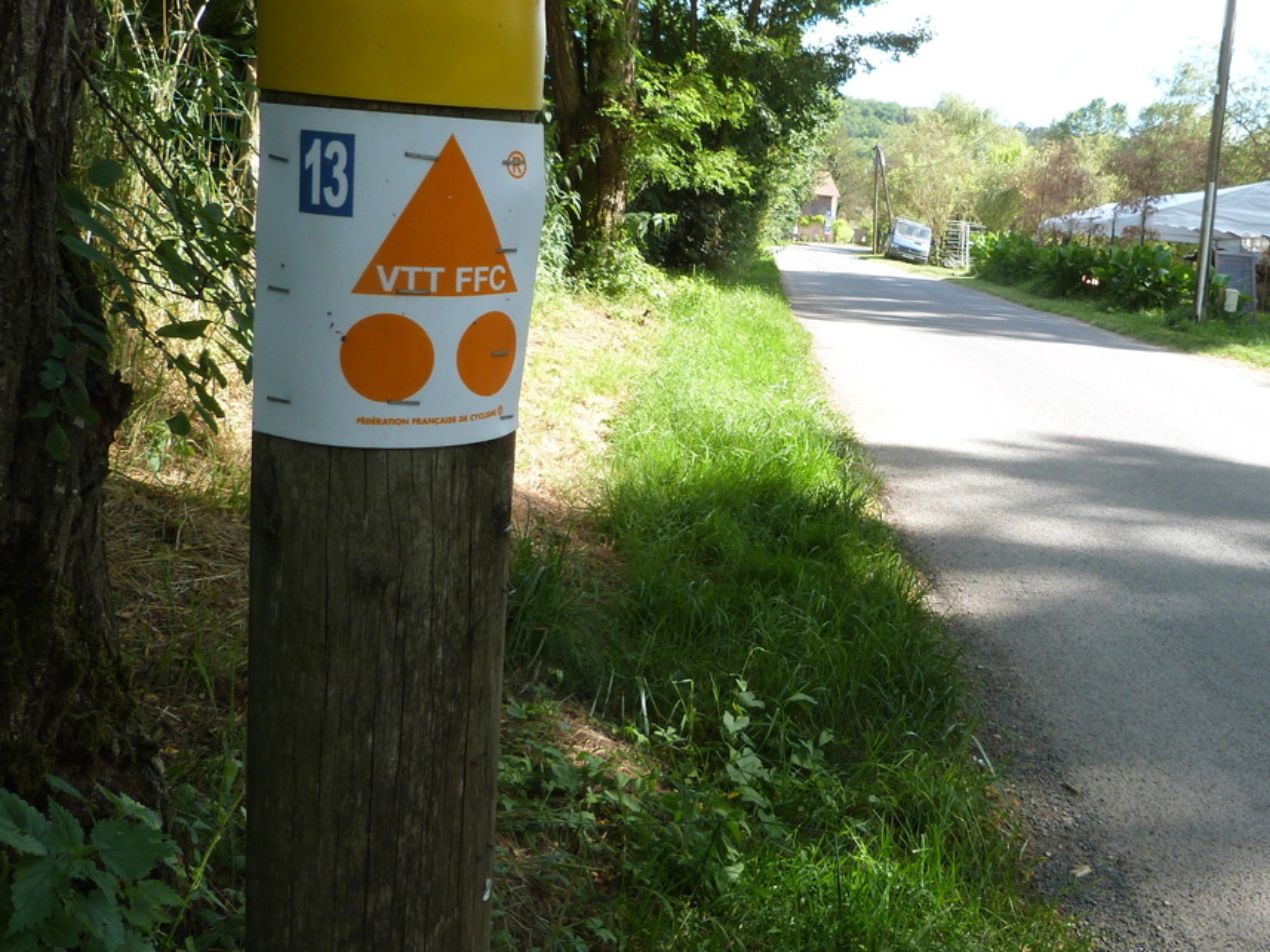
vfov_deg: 40.5
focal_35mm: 35
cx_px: 839
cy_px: 385
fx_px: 1284
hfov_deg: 51.7
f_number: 4
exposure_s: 1/160
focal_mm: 4.5
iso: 100
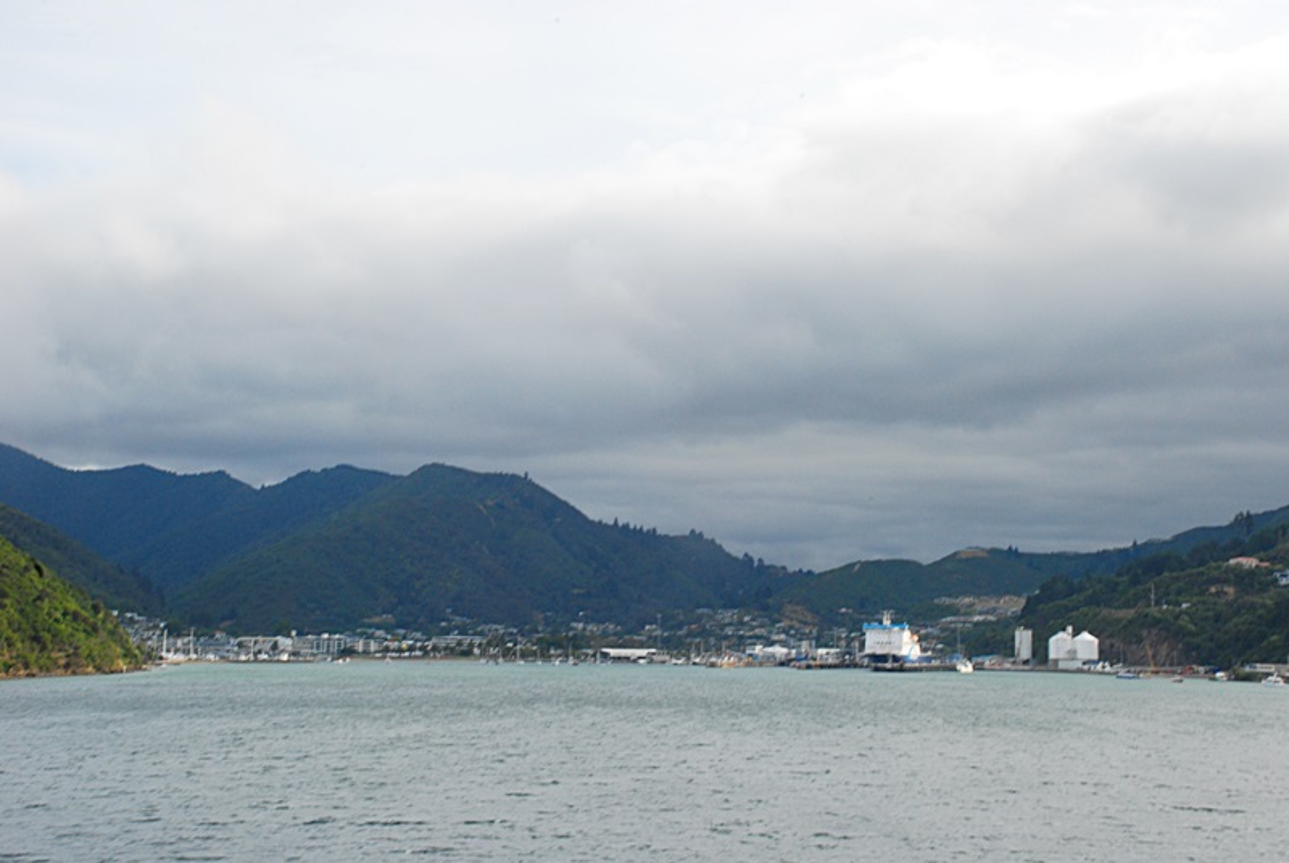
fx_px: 2151
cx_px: 644
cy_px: 432
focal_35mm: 60
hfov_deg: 33.4
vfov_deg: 22.7
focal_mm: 40
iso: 320
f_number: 29
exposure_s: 1/60
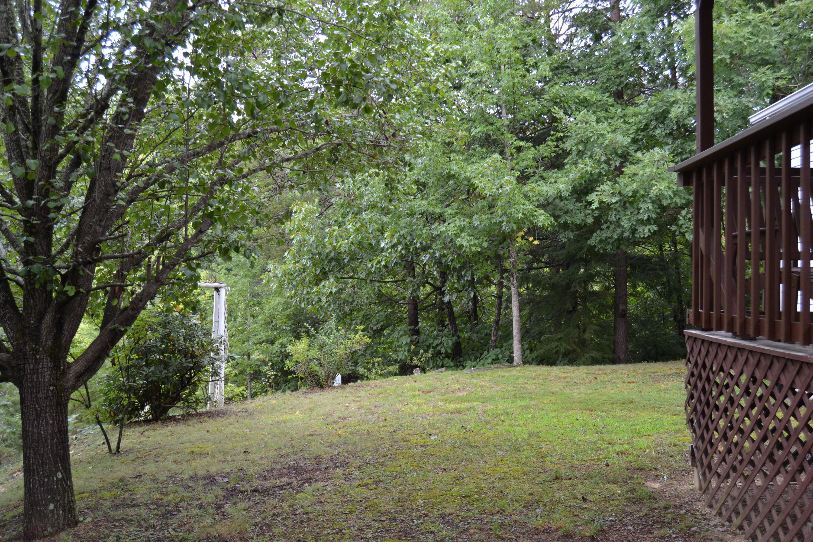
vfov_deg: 40.0
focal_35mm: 33
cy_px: 271
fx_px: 745
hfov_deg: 57.2
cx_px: 406
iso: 400
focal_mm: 22
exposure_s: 1/125
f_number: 5.6
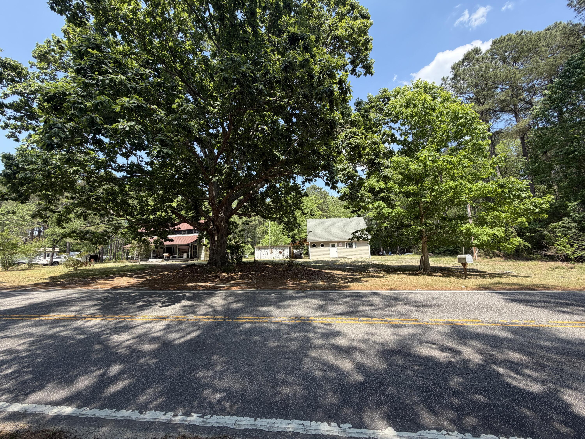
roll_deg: +2.8
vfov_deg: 85.7
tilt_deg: +10.2
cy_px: 220
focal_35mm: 14
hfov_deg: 102.1
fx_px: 237
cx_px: 292
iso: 50
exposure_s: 1/502
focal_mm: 2.22
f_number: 2.2
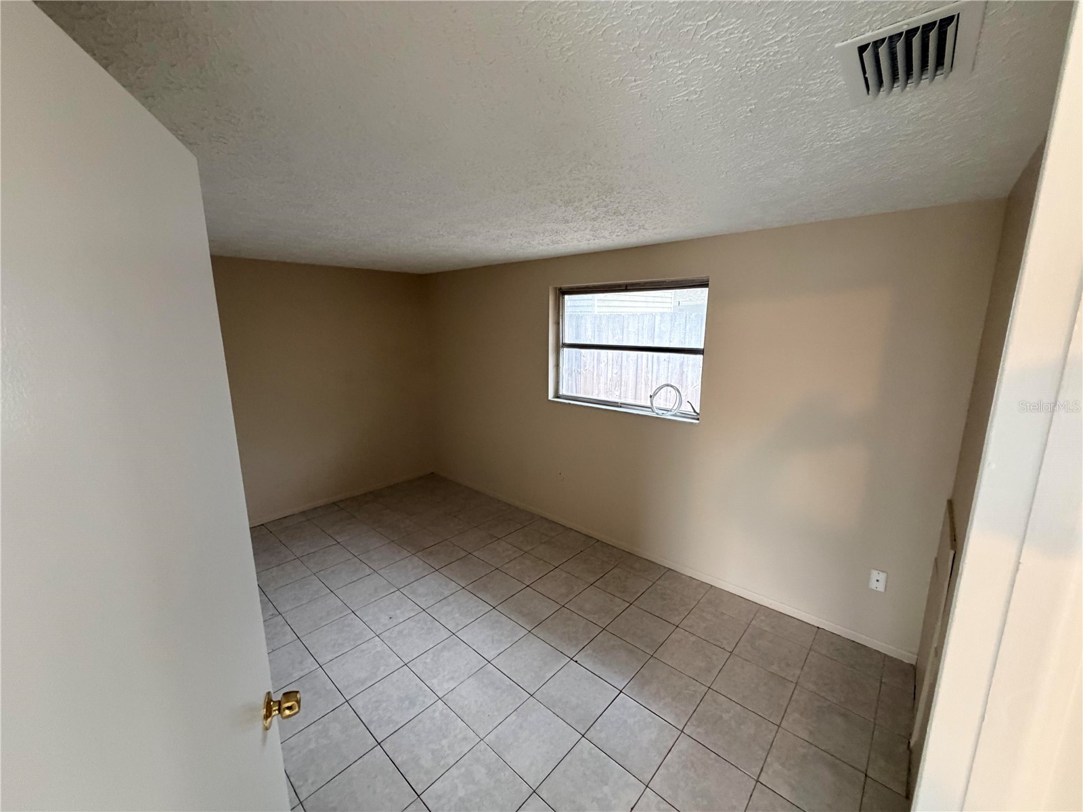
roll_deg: +0.3
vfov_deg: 85.7
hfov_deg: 102.1
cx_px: 542
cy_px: 406
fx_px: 438
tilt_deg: -9.6
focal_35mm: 14
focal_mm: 2.22
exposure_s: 1/60
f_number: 2.2
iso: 320
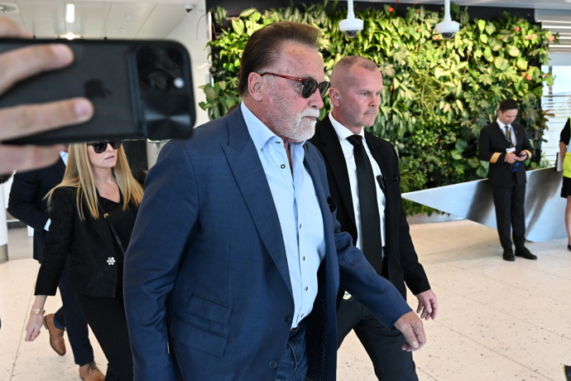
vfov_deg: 36.9
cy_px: 190
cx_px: 286
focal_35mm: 36
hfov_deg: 53.1
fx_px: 571
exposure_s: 1/320
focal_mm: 24
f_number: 4.5
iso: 4000
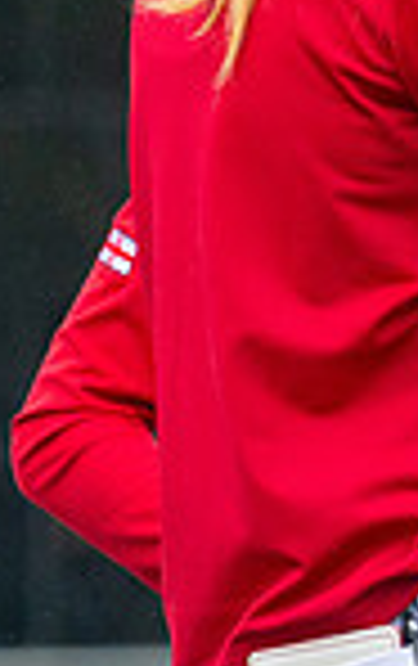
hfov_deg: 0.7
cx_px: 1339
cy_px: -8
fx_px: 35914
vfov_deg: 1.1
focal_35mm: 1978
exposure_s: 1/1250
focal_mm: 300
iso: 400
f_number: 4
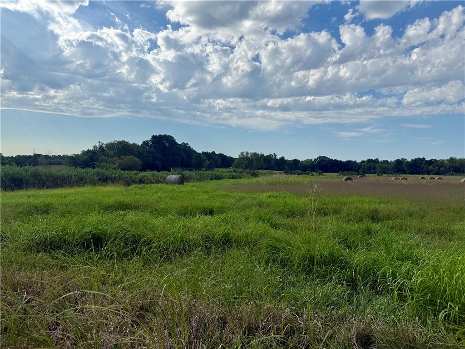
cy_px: 174
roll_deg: -2.7
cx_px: 232
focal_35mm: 24
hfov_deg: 71.6
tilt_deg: -3.0
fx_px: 322
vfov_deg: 56.8
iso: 80
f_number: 1.78
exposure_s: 1/6711
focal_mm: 6.76
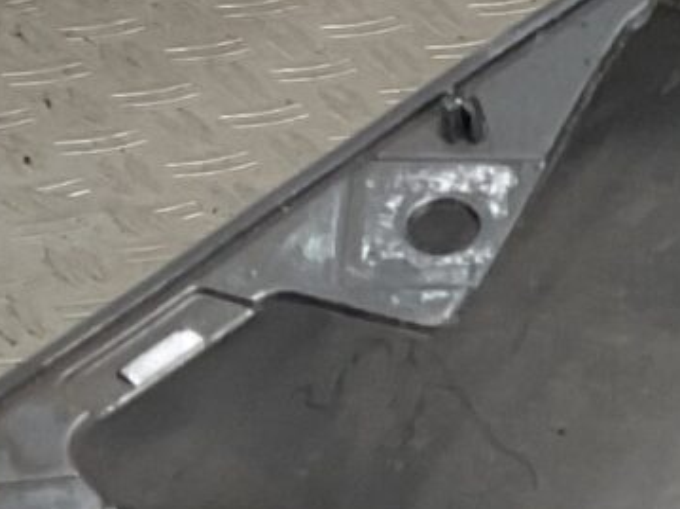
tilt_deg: -34.1
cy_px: 626
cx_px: 1915
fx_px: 4065
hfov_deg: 8.3
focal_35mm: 207
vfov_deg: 7.1
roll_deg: -11.7
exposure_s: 1/247
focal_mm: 3
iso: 16
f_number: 1.8
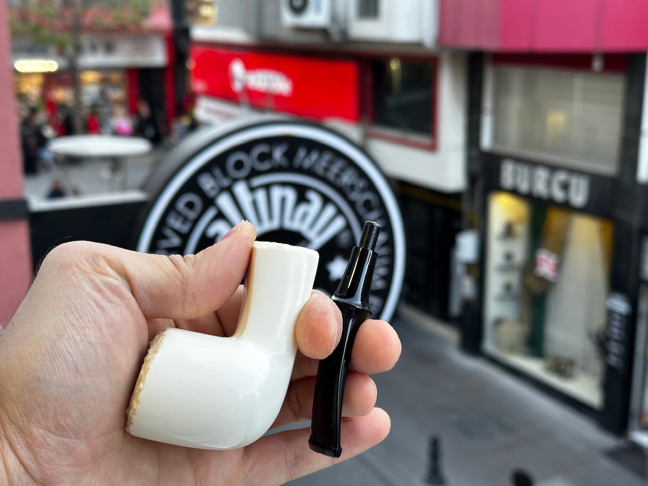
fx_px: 899
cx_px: 324
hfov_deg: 39.7
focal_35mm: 48
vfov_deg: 30.3
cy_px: 243
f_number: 1.78
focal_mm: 6.86
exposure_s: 1/100
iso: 80
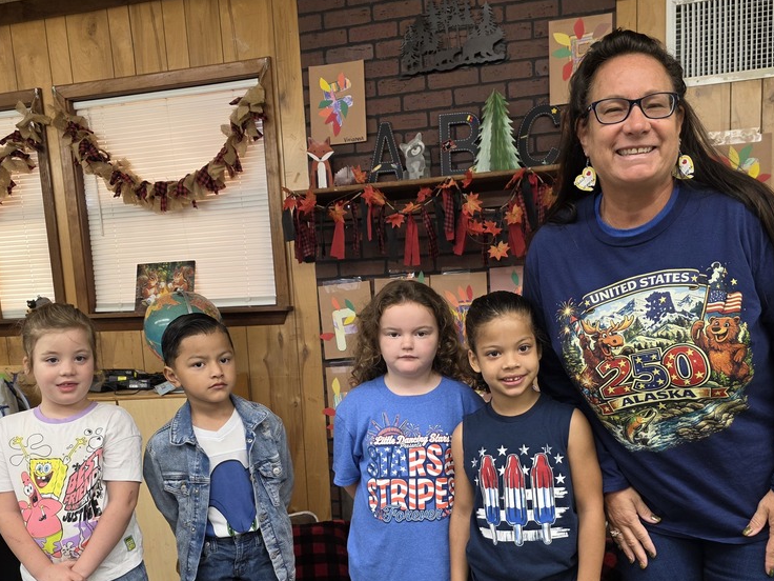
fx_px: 716
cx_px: 417
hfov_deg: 56.7
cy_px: 401
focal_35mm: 32
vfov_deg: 43.4
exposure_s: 1/90.1
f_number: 1.7
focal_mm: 6.3
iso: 200
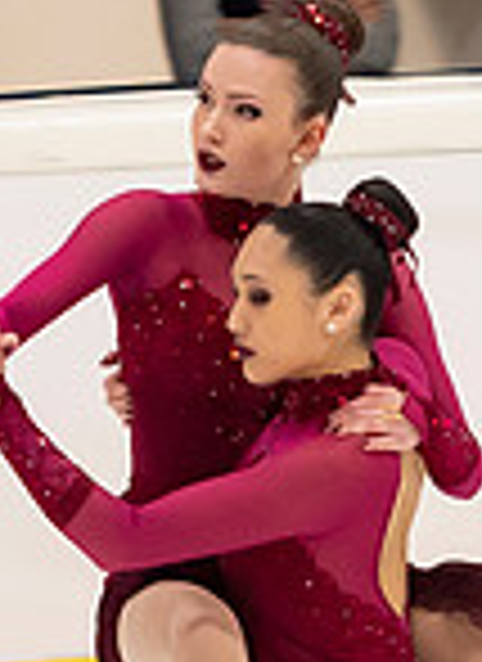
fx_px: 22392
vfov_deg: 1.7
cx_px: 350
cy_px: 726
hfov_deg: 1.2
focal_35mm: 1183
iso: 800
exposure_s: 1/250
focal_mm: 110
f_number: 3.5
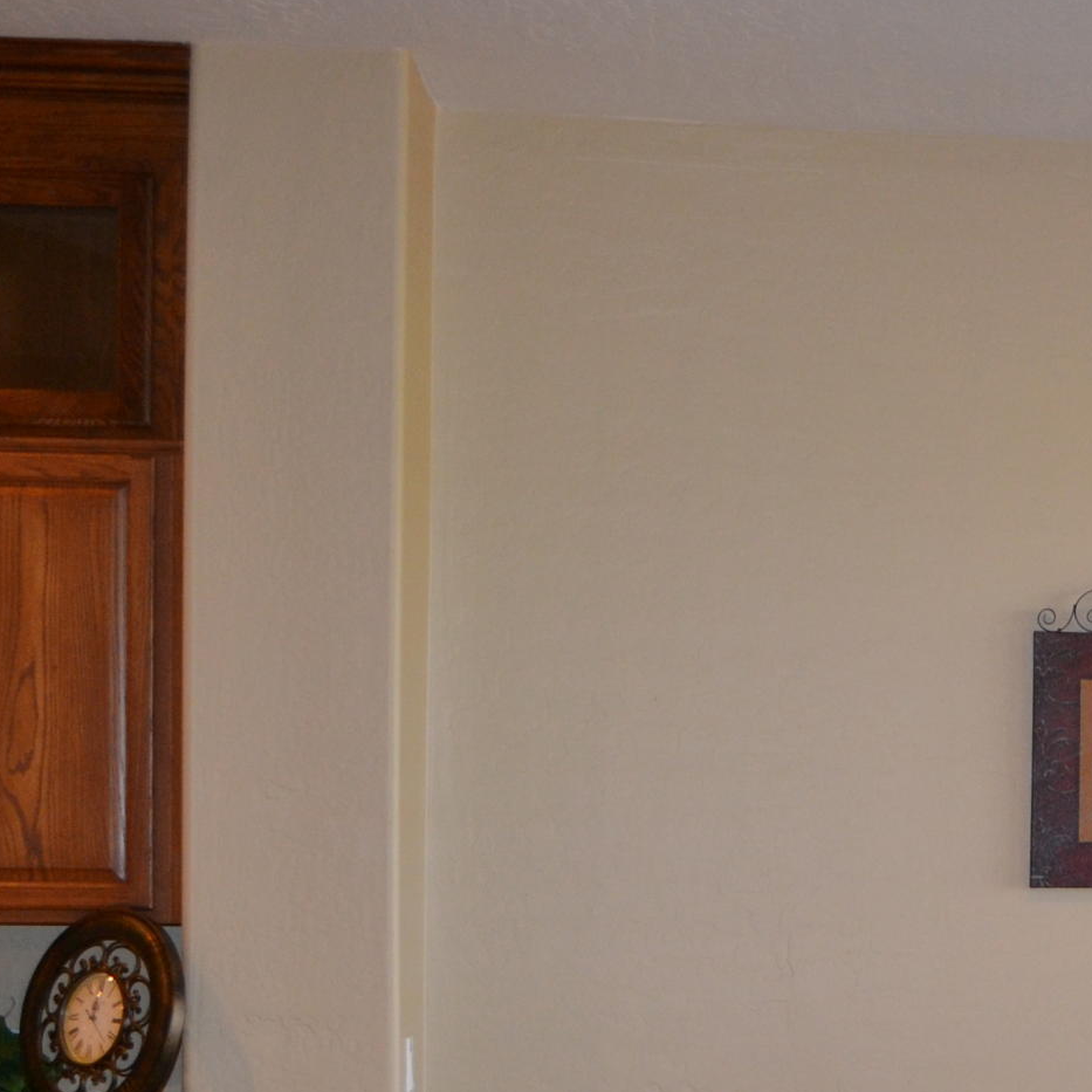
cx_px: 1317
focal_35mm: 82
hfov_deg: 19.8
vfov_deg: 20.7
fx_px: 2927
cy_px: 959
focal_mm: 20
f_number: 3.8
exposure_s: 1/60
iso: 640
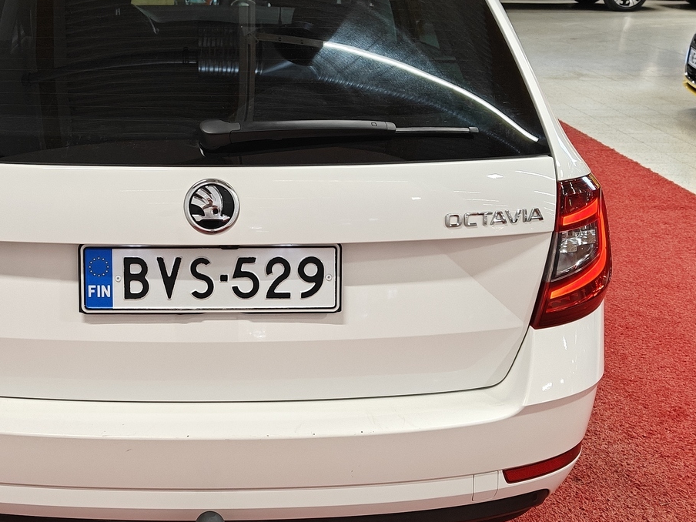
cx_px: 208
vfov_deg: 28.6
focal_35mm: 51
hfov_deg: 36.9
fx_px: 1025
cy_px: 275
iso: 100
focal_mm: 5.59
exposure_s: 1/100
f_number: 1.8
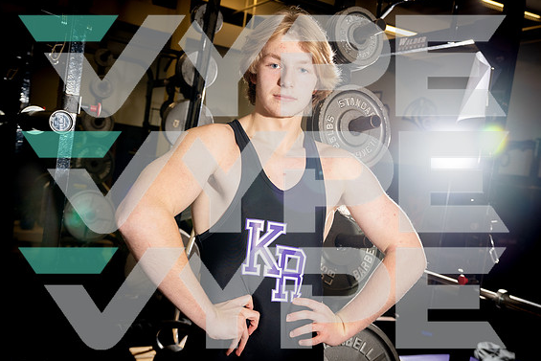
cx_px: 265
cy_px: 182
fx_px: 586
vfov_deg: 34.2
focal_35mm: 39
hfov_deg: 49.5
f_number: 5
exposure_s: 1/250
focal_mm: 38
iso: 500
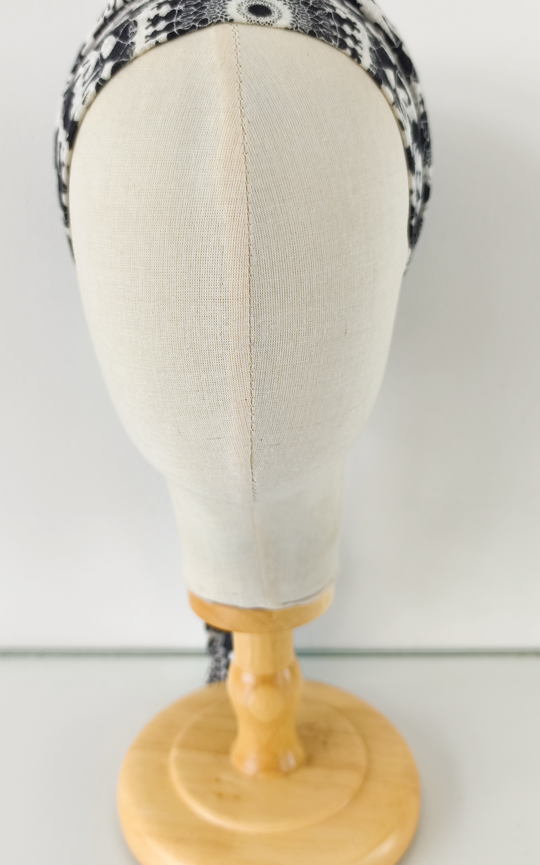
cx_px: 249
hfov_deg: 40.6
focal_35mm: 31
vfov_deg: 61.2
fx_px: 730
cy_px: 428
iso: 50
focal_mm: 6.14
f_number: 1.65
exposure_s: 1/40
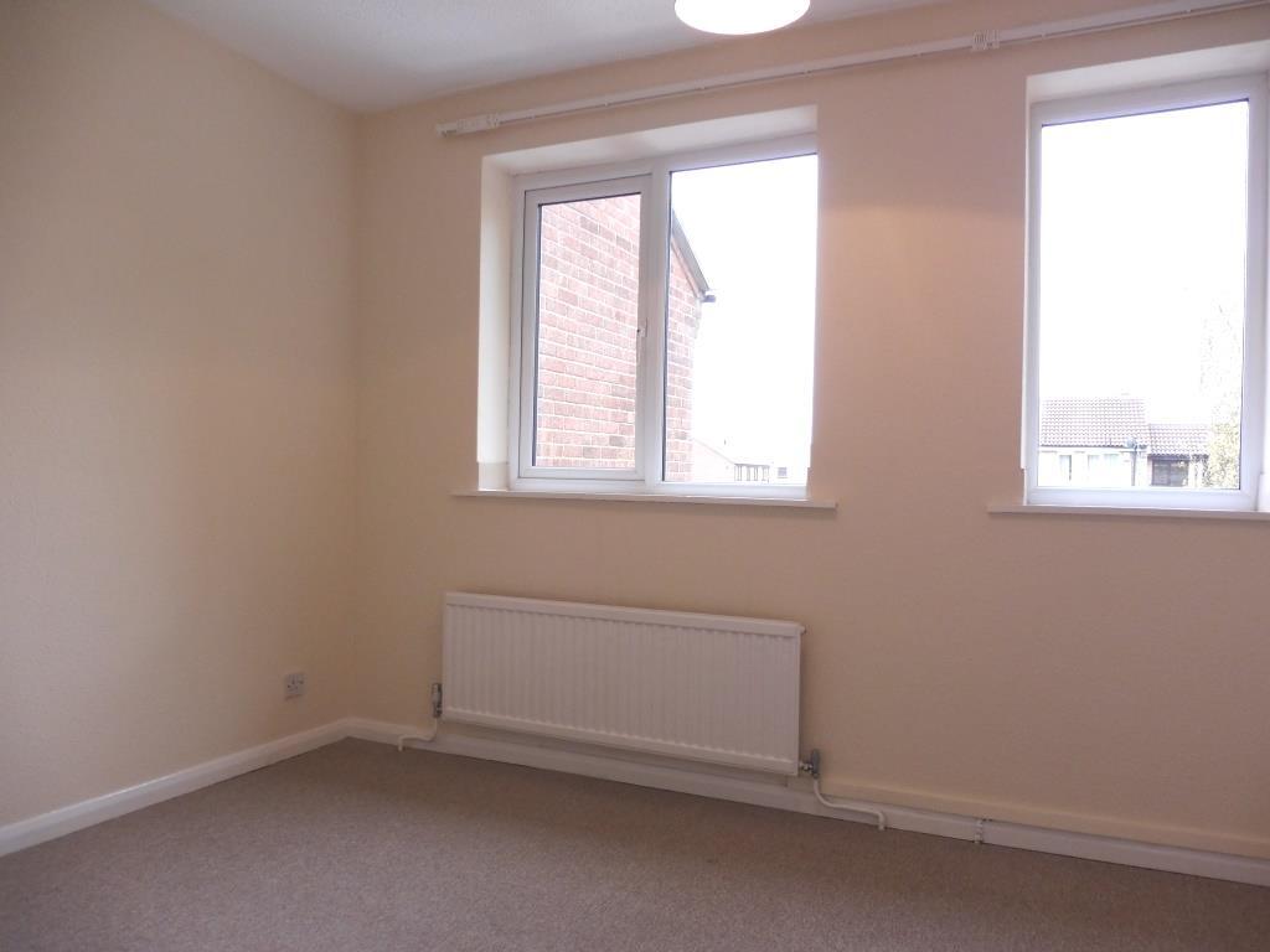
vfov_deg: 56.8
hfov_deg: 71.6
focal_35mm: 24
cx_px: 635
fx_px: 881
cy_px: 476
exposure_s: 1/60
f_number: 3.3
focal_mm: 4.3
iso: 200
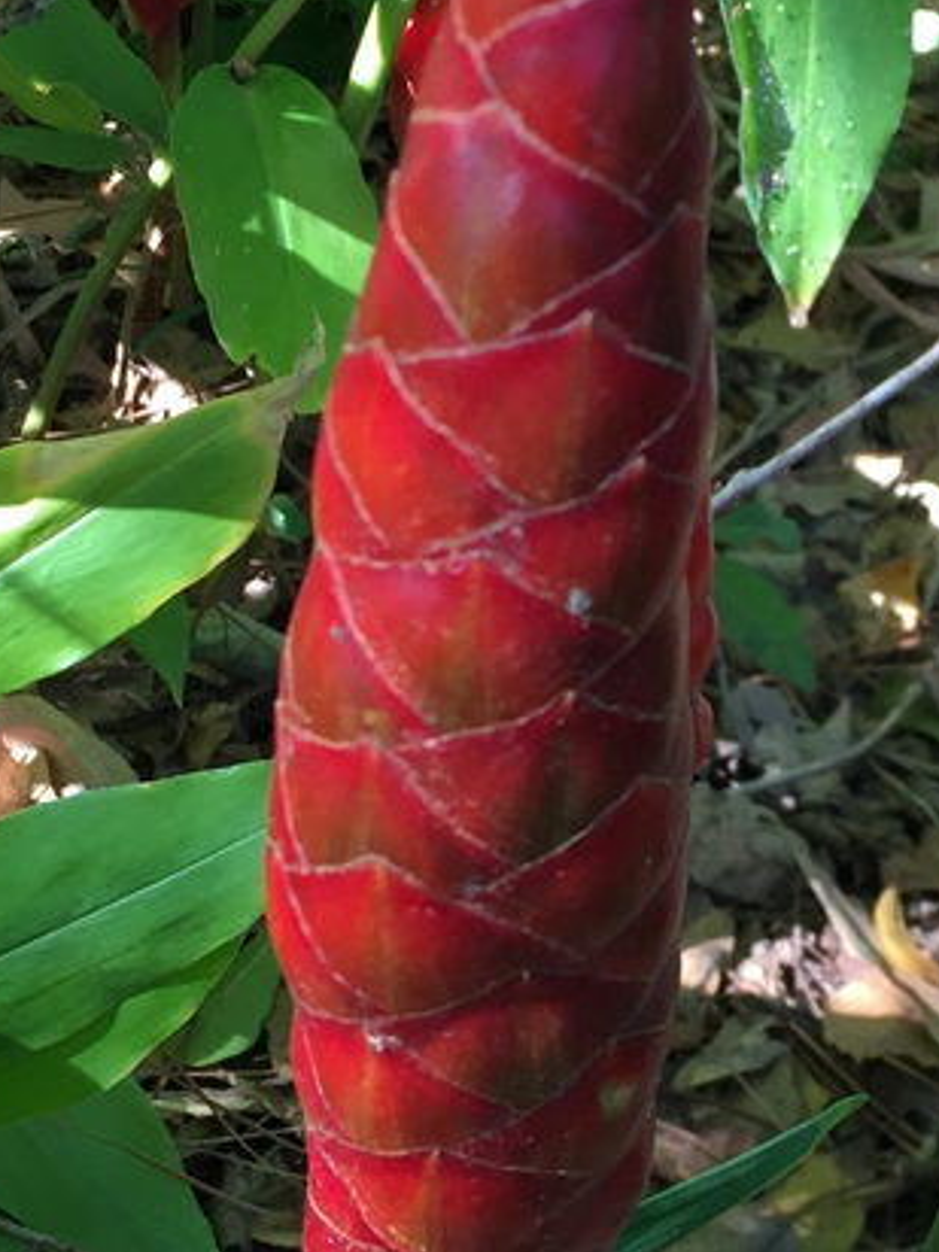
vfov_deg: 27.0
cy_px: 717
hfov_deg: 20.4
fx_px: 2604
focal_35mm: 72
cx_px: 641
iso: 32
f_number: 2.2
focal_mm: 4.15
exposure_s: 1/30
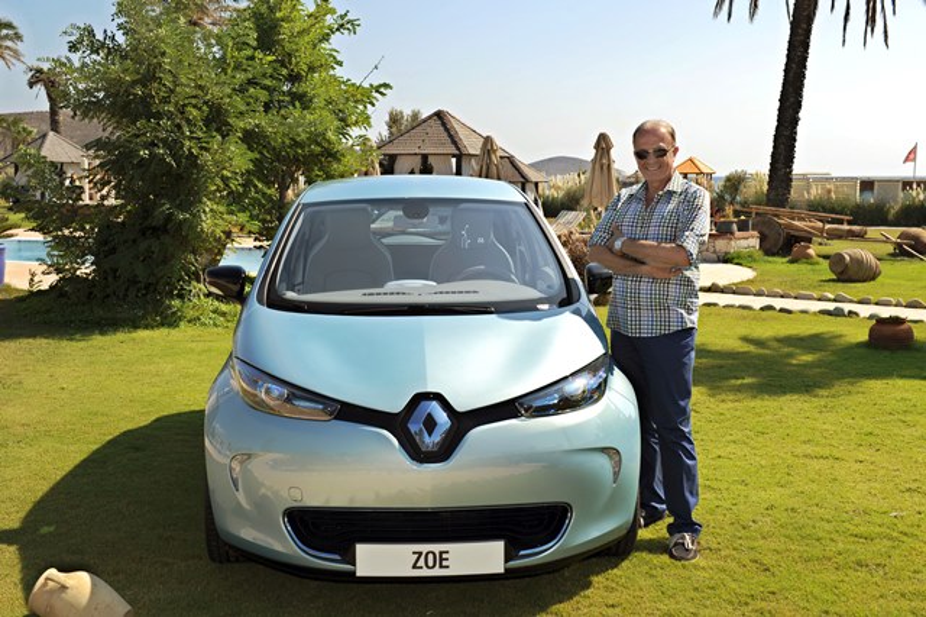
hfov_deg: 48.5
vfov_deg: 33.4
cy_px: 308
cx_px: 463
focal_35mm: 40
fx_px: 1028
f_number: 9
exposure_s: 1/250
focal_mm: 40
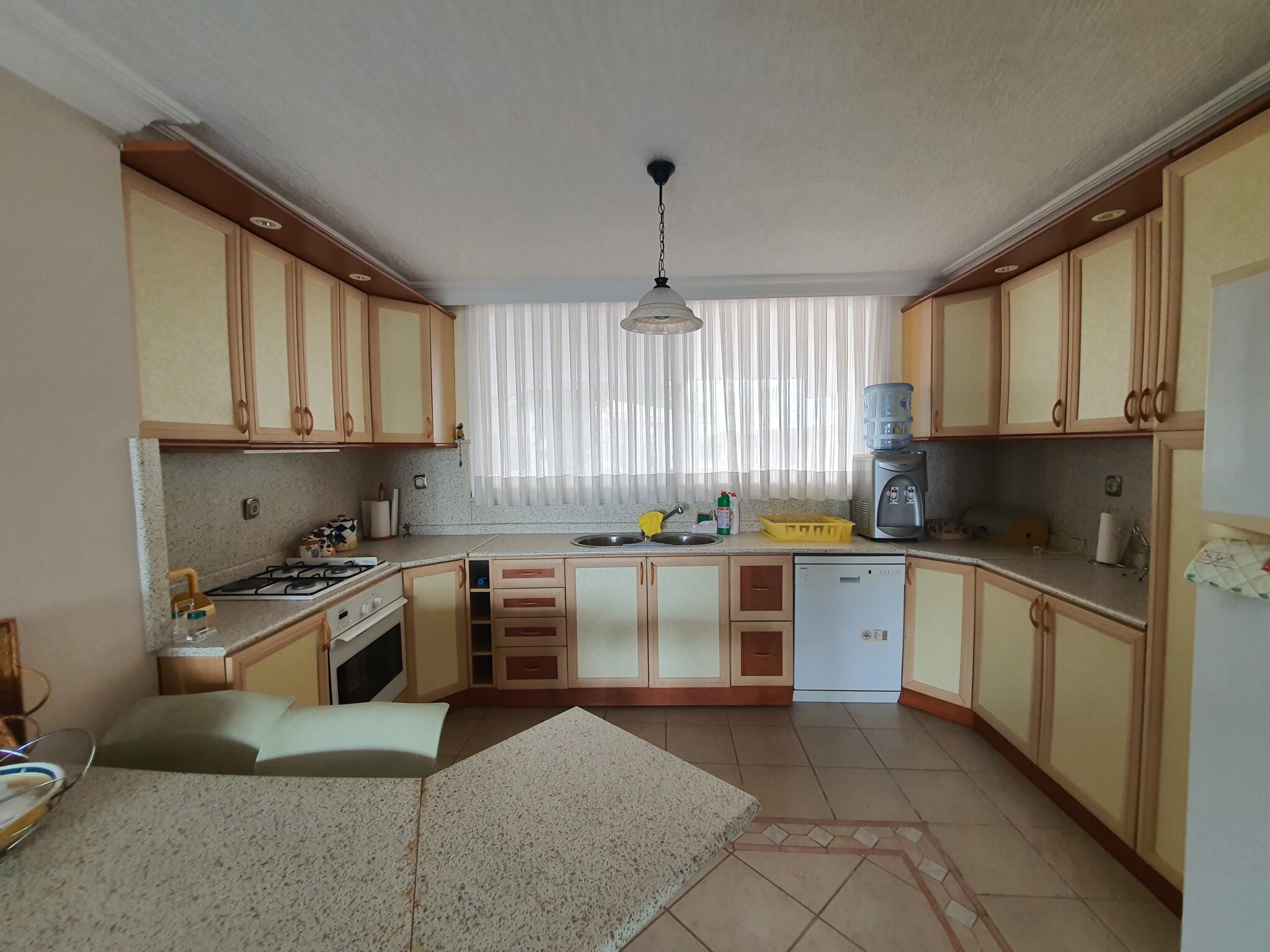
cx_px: 635
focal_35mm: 13
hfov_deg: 106.2
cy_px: 476
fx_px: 477
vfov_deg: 89.9
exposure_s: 1/50
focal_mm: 1.8
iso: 100
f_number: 2.2
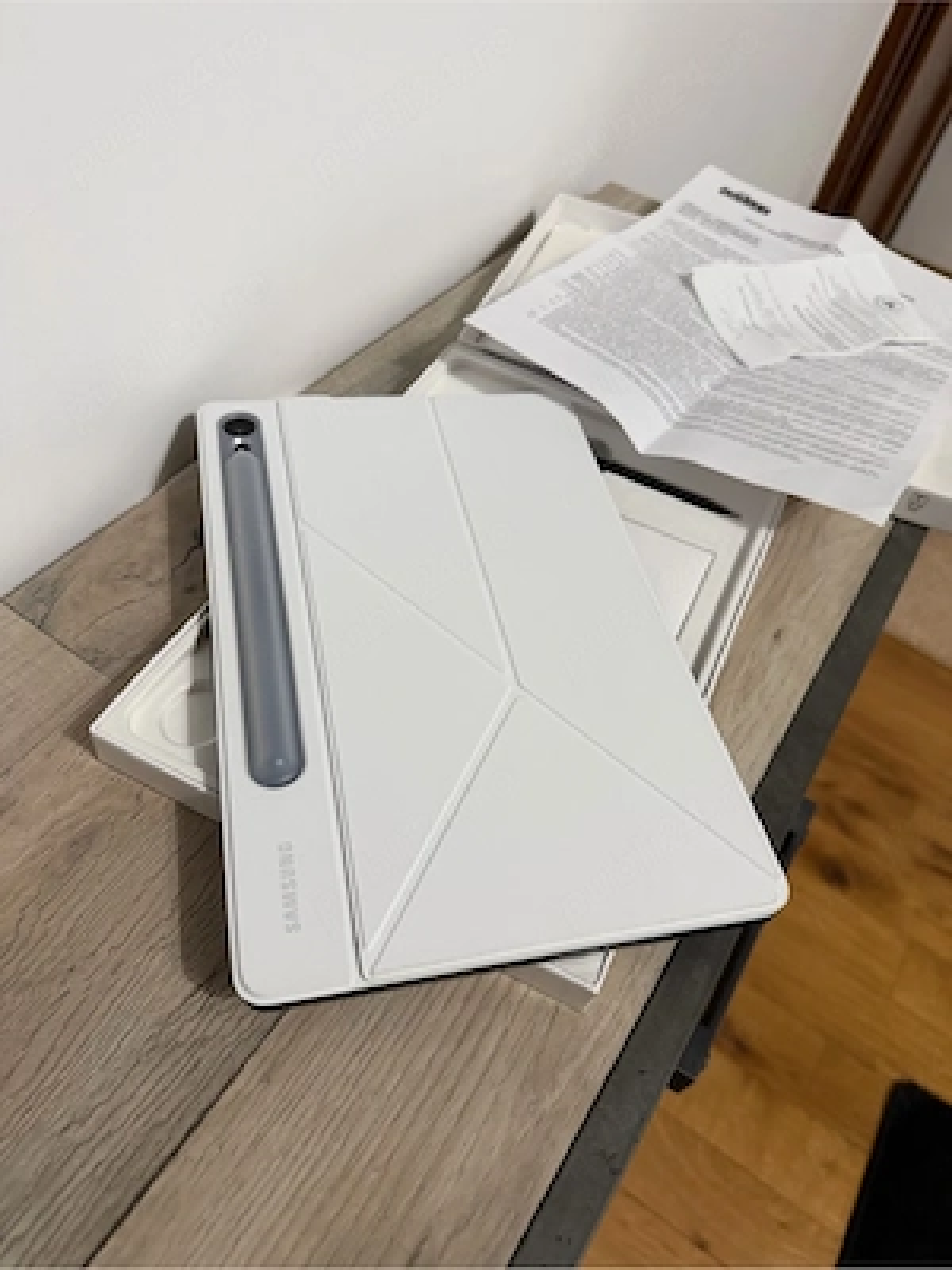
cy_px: 635
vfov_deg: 71.6
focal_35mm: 24
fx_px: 880
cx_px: 476
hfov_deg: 56.8
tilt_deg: -49.8
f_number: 1.78
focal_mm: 6.76
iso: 250
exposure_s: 1/50
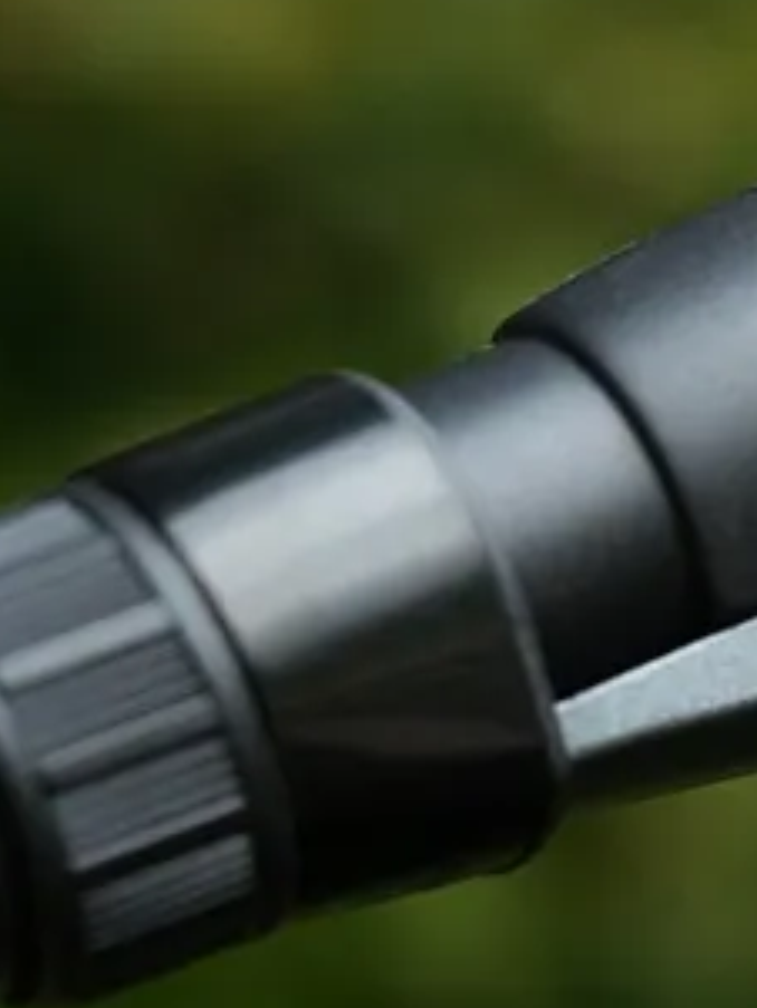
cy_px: 1624
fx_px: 5303
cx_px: 1544
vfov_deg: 10.4
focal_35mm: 182
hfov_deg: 7.8
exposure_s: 1/250
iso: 400
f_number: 4
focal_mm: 38
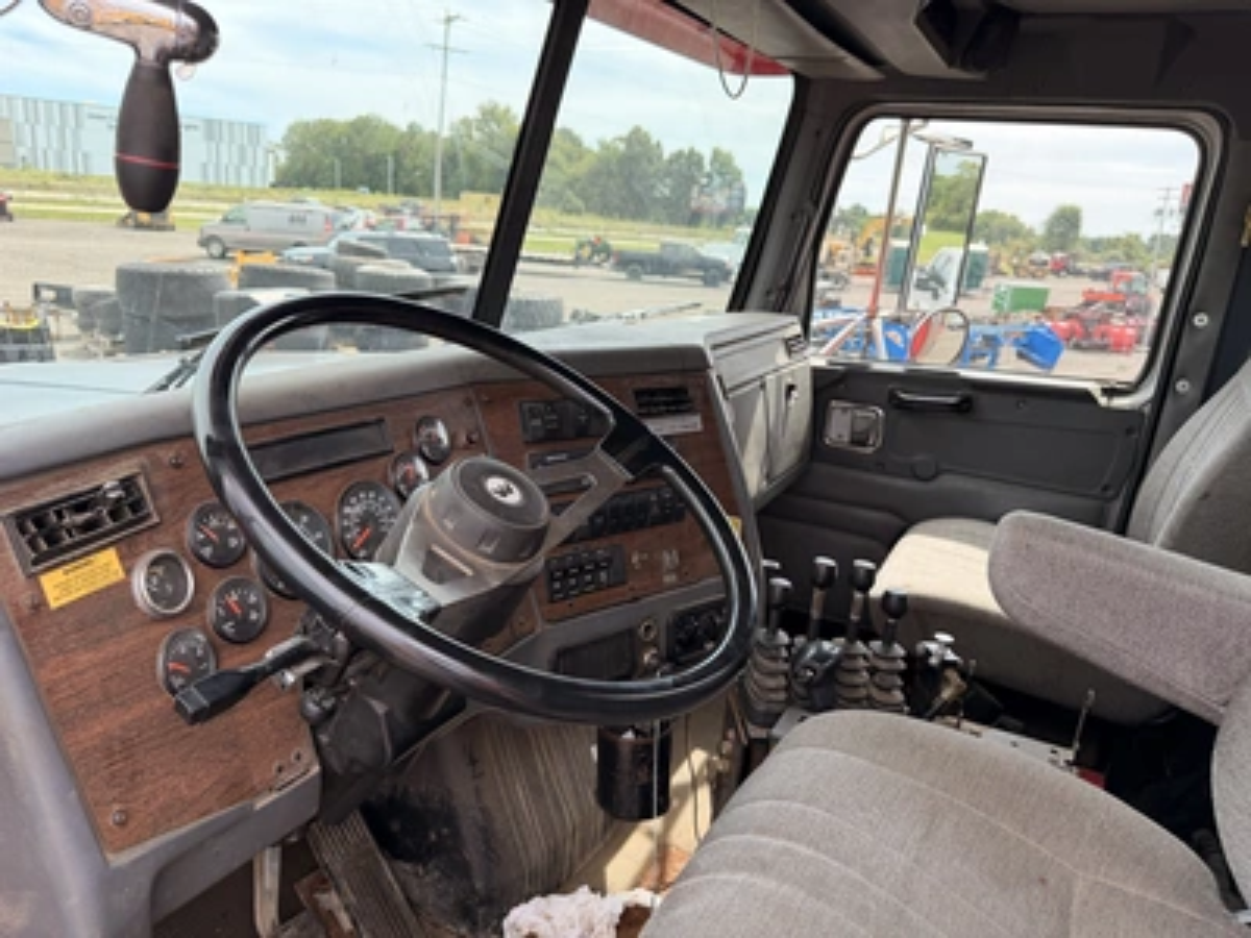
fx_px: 867
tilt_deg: -12.4
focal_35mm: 24
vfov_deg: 56.8
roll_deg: -1.4
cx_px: 626
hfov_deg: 71.6
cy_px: 469
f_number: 1.78
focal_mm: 6.76
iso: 100
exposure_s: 1/1192
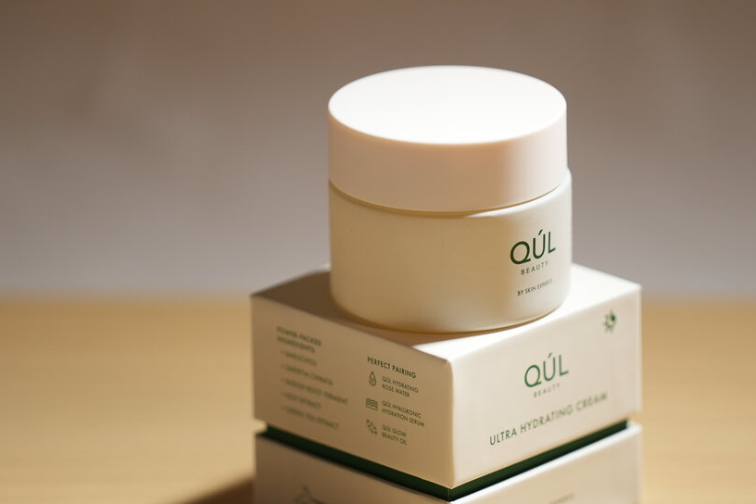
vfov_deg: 5.5
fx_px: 5250
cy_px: 256
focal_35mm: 250
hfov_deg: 8.2
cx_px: 411
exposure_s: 1/1600
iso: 640
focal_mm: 170
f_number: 2.8
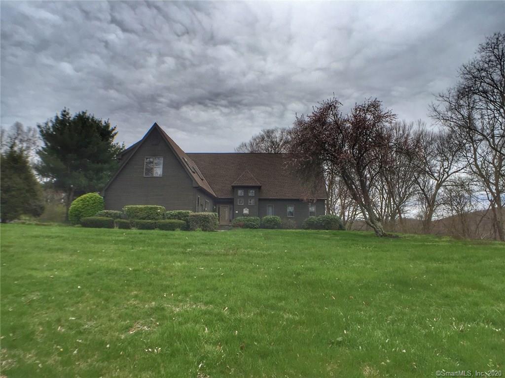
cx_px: 252
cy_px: 189
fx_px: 423
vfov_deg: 48.2
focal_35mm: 29
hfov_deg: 61.7
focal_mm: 4.15
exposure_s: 1/476
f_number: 2.2
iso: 32
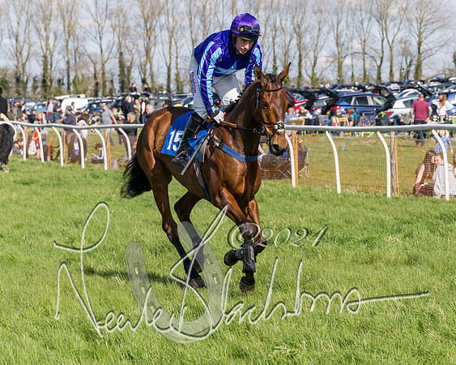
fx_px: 2098
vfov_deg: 9.9
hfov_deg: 12.4
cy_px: 182
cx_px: 274
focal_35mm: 155
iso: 400
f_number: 5.6
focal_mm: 92
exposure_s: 1/2000
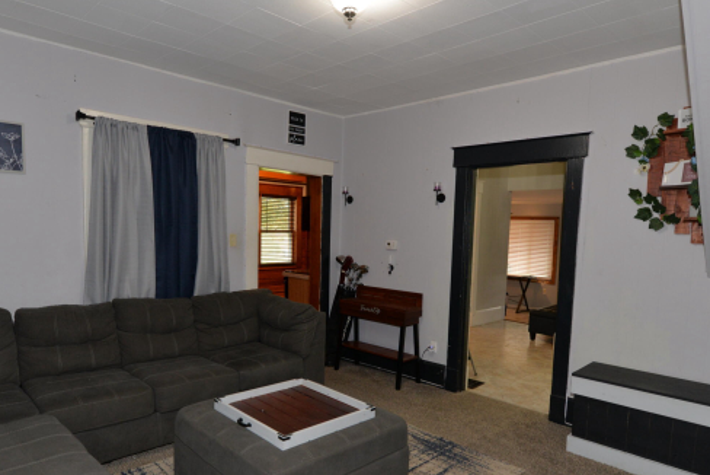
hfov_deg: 76.0
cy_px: 275
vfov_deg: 54.9
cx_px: 334
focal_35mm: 23
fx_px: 454
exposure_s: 1/60
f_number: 4
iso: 800
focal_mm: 15
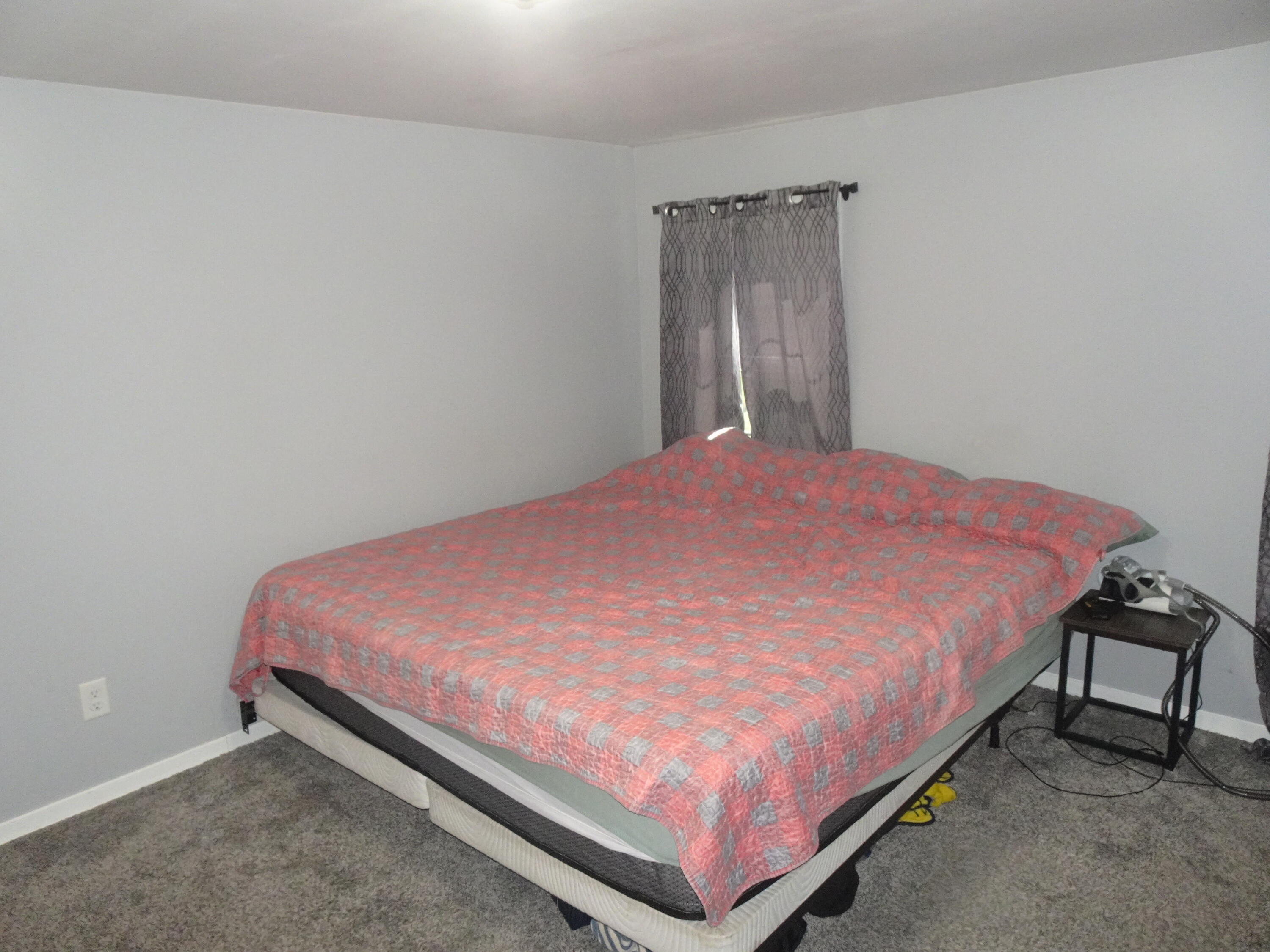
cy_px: 476
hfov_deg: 71.6
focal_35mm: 24
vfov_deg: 56.8
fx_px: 881
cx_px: 635
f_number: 3.5
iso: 800
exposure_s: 1/30
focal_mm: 4.25
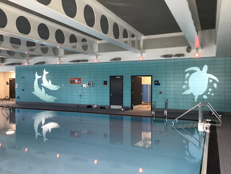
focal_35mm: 31
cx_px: 116
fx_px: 207
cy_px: 87
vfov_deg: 45.4
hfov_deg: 58.4
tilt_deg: -1.0
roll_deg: -0.1
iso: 80
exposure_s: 1/33
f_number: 2.4
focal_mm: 3.3
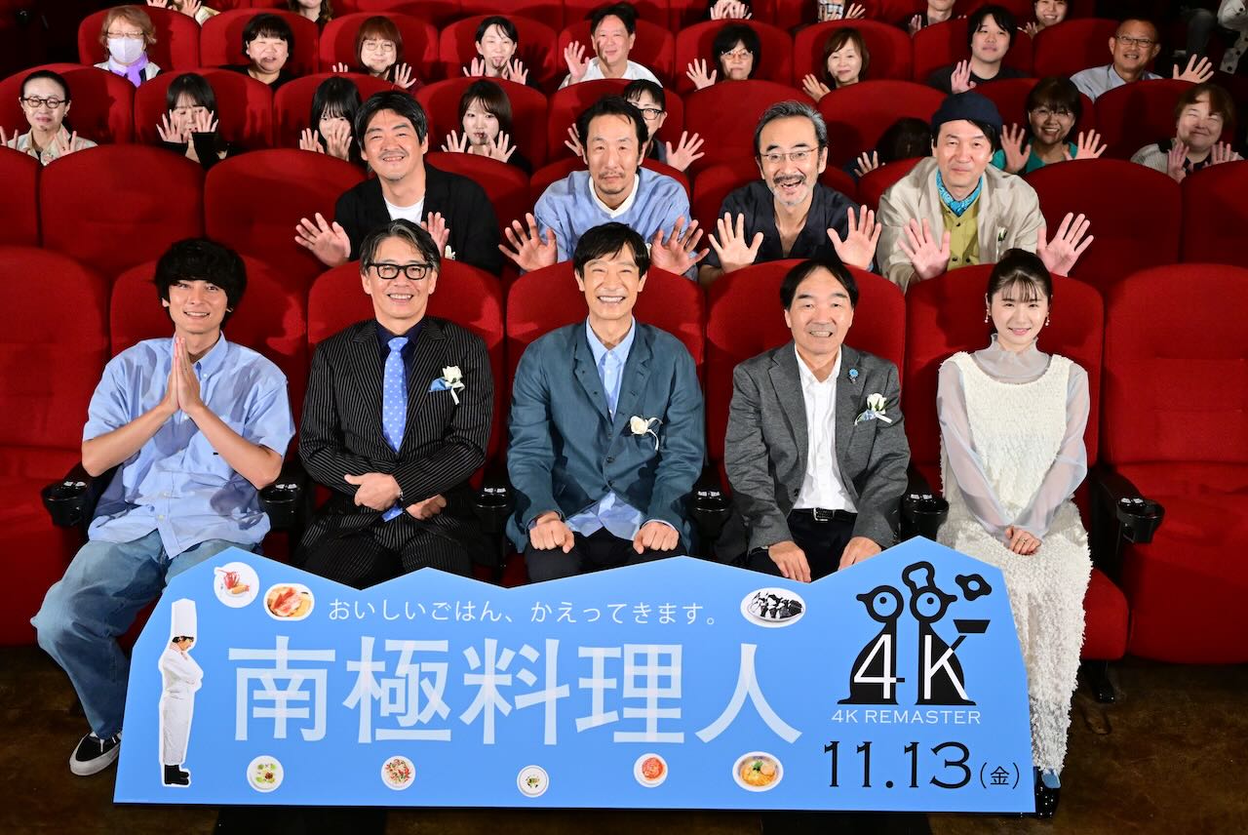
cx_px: 624
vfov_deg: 34.3
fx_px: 1353
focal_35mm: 39
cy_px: 418
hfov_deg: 49.5
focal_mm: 39
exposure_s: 1/200
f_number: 6.3
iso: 3200
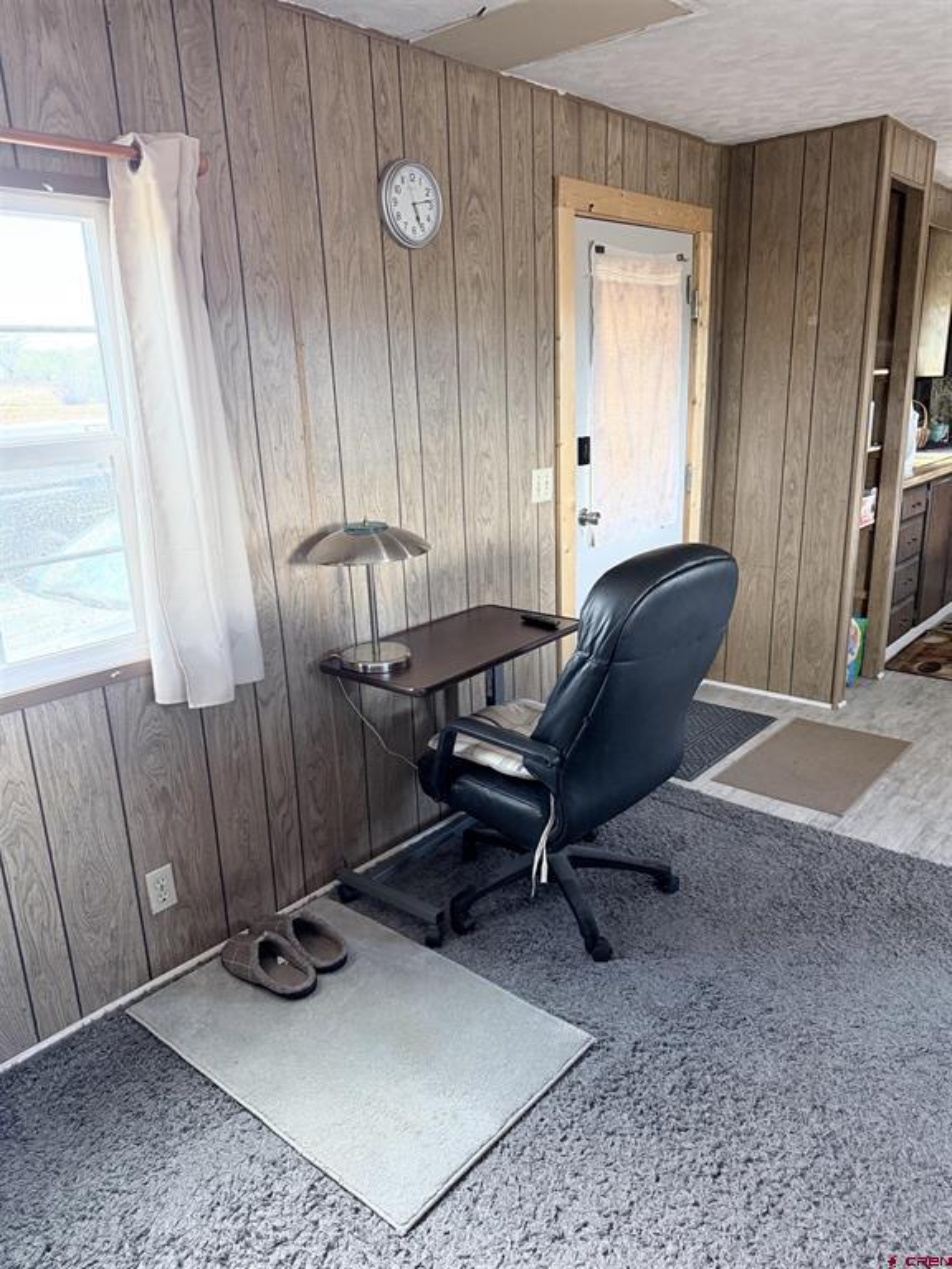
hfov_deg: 56.8
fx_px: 880
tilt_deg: -14.7
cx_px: 476
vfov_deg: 71.6
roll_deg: +1.6
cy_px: 634
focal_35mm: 24
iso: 320
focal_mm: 6.76
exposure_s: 1/60
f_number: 1.78
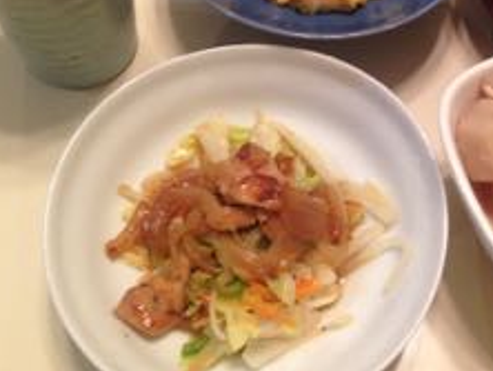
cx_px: 329
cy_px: 97
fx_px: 741
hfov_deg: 36.4
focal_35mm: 52
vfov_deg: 27.7
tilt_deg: -57.3
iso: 100
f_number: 2.4
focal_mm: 4.12
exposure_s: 1/20
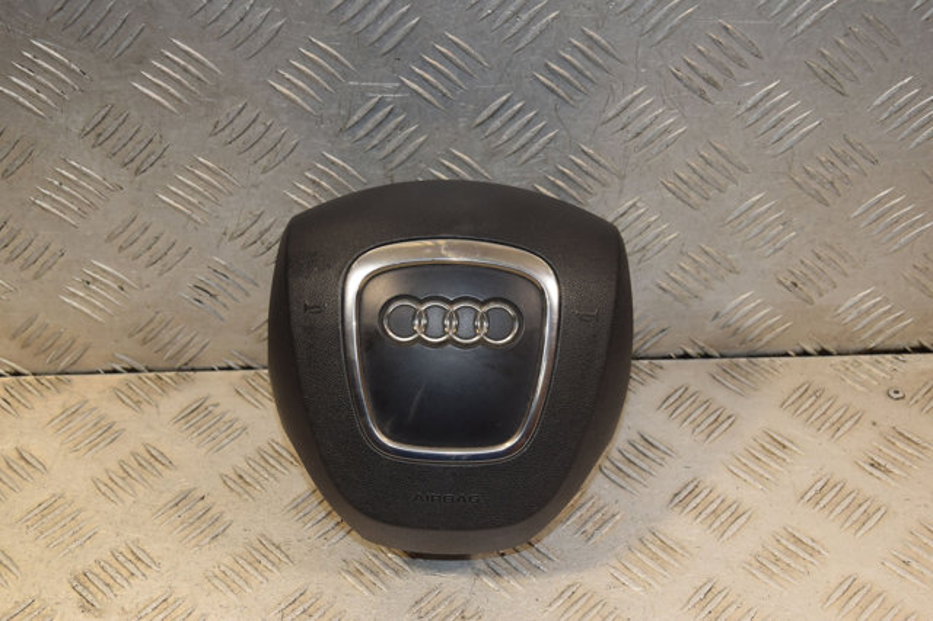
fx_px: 1632
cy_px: 310
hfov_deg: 31.9
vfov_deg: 21.5
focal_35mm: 63
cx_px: 466
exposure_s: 1/200
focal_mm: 42
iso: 800
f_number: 8
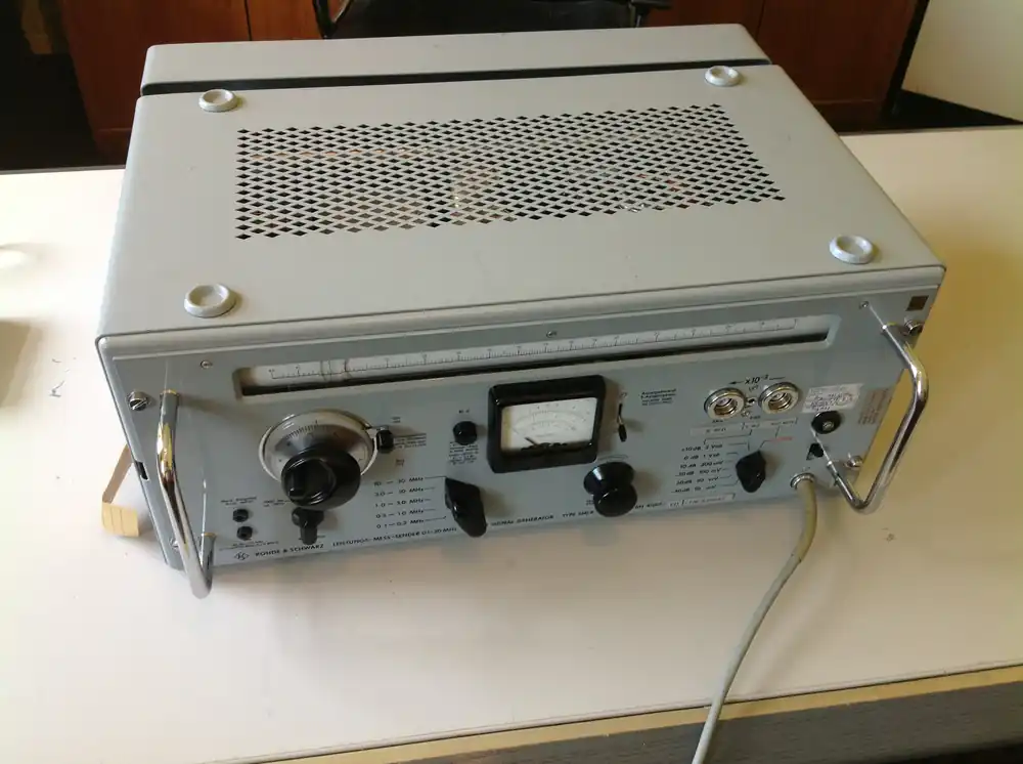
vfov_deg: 40.6
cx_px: 512
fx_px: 1032
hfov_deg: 52.7
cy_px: 382
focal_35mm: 35
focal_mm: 4.28
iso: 80
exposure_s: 1/60
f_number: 2.4
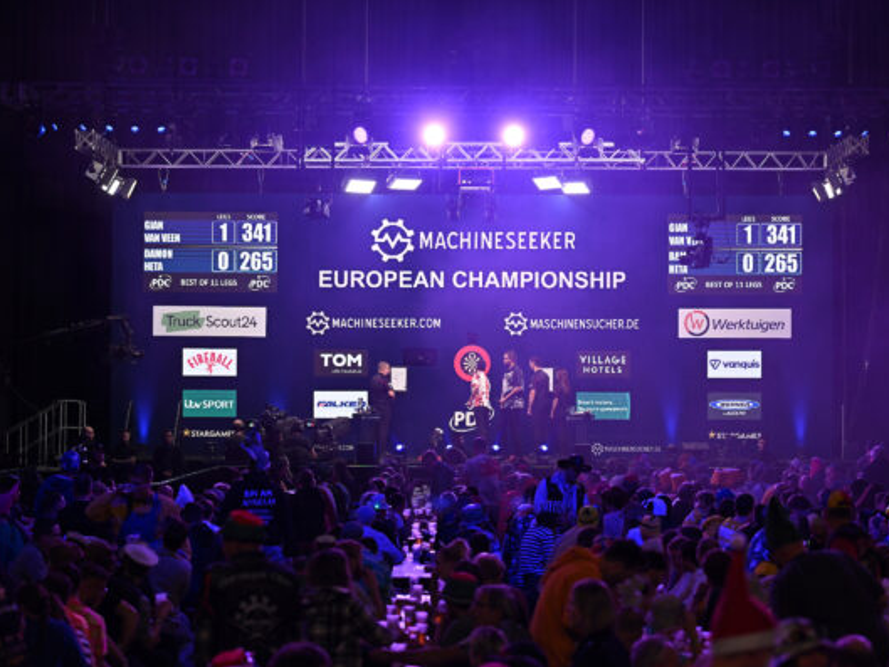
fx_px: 3083
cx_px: 474
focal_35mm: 120
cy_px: 333
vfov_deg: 12.4
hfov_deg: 16.4
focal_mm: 110
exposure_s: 1/400
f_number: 4
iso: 1600
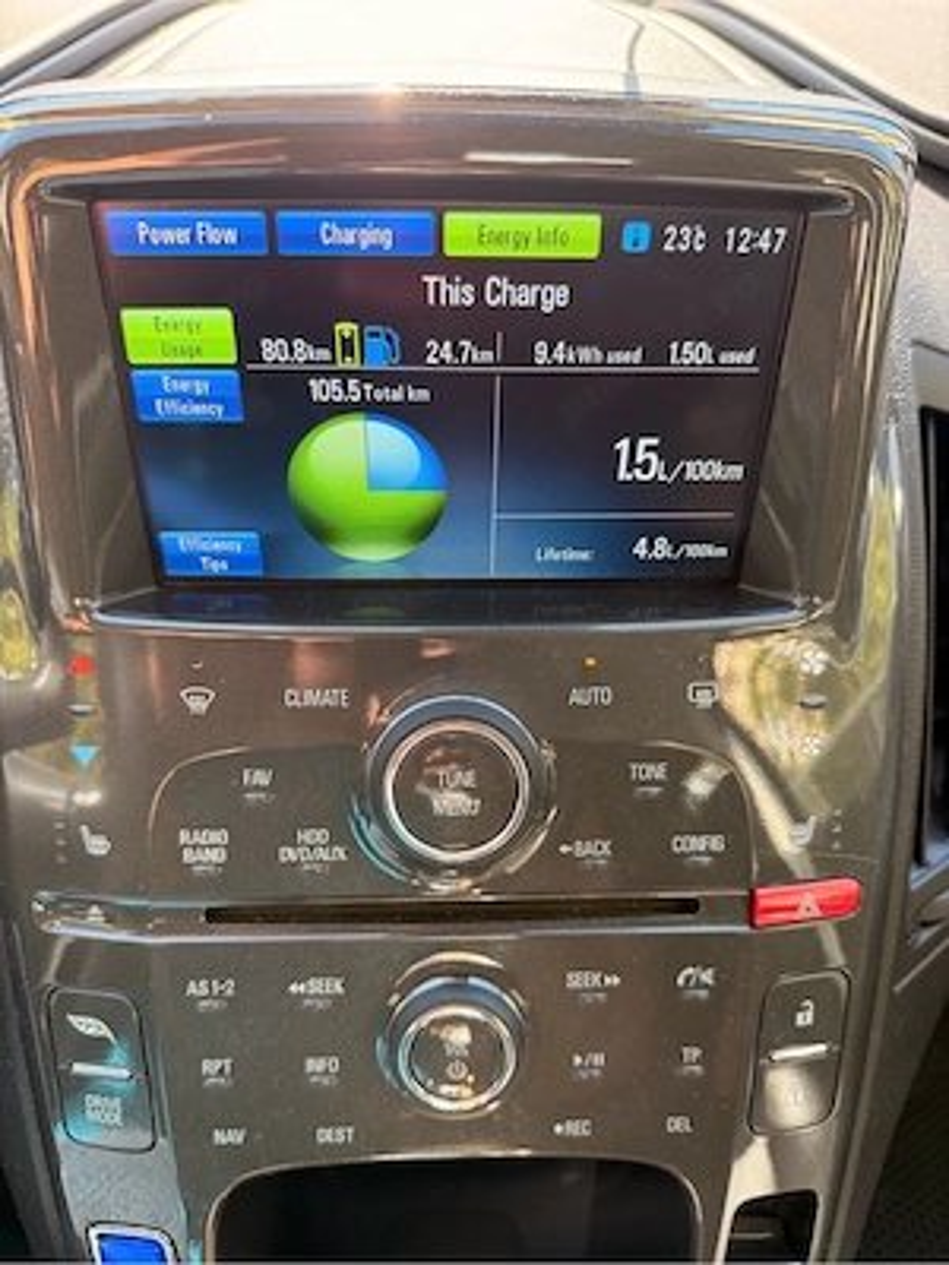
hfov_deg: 56.8
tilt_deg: -39.6
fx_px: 877
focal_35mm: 24
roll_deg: -2.1
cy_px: 632
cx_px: 474
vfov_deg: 71.6
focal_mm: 6.76
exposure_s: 1/124
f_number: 1.78
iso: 160
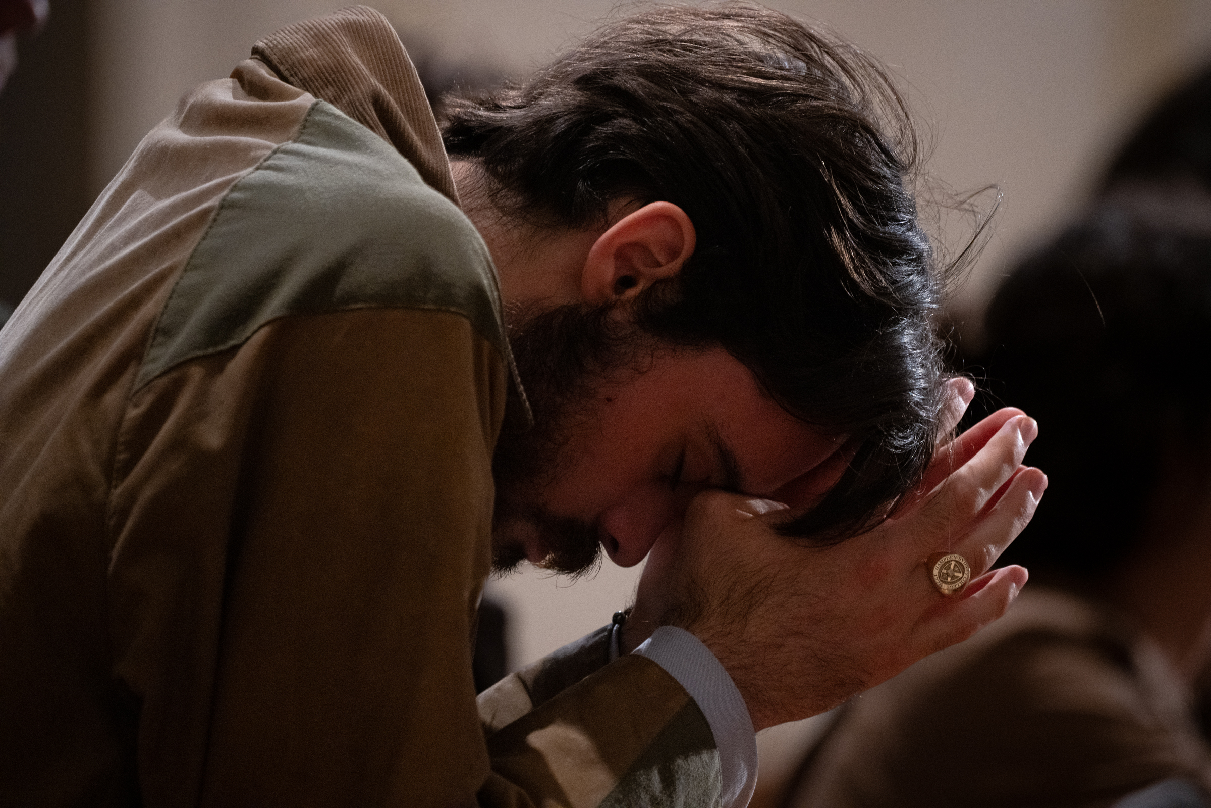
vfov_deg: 2.8
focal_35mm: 490
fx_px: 16482
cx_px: 606
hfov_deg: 4.2
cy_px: 404
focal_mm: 490
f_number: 5.6
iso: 6400
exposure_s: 1/60
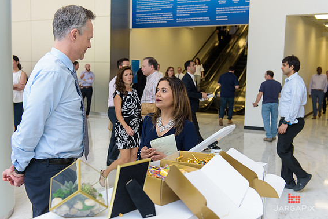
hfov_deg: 45.4
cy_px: 112
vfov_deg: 31.2
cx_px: 161
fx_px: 392
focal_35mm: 43
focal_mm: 42
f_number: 3.2
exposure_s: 1/250
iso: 640
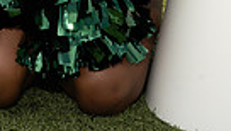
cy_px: -202
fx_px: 975
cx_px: 131
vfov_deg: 7.1
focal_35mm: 159
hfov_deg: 13.5
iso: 200
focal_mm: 46
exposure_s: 1/250
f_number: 11
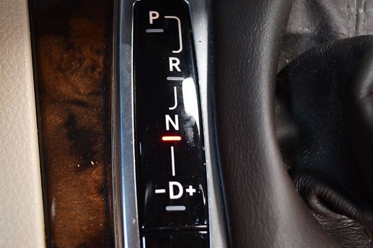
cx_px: 187
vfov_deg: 22.2
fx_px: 632
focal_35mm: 61
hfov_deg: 32.9
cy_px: 126
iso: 4000
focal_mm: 26
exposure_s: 1/60
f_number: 4.2
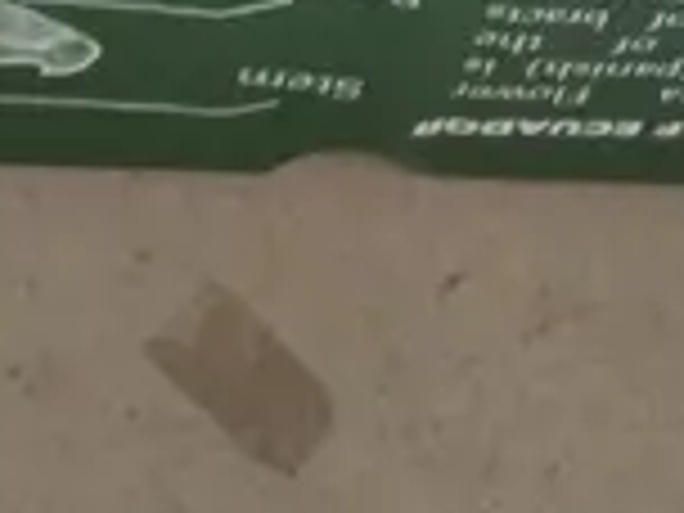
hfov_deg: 8.1
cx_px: -58
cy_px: -1033
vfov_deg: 5.7
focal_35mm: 243
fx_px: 4802
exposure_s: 1/60
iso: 1600
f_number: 4
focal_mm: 18
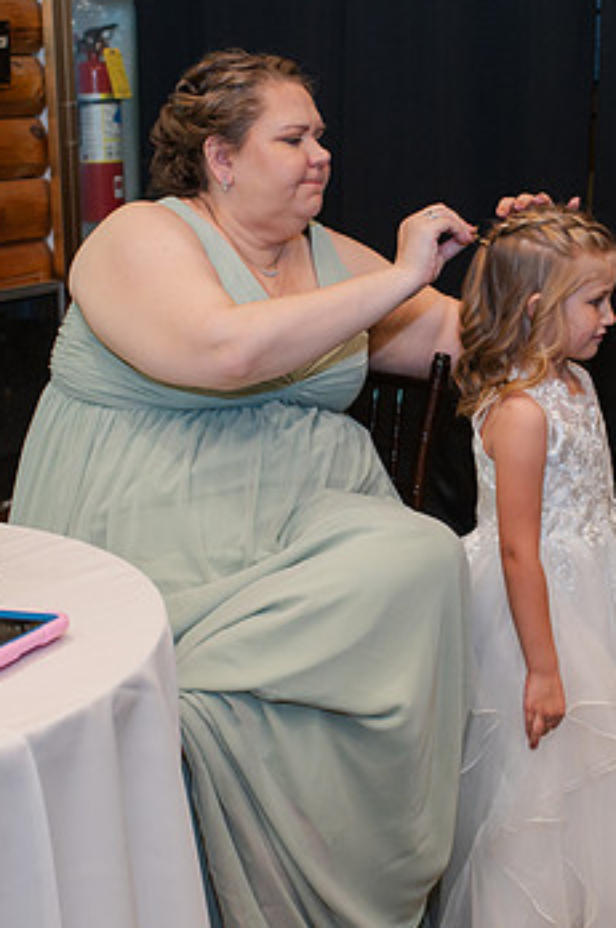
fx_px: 1750
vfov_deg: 29.7
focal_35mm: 68
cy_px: 499
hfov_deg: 19.8
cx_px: 468
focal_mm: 35
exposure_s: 1/200
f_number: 3.5
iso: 800
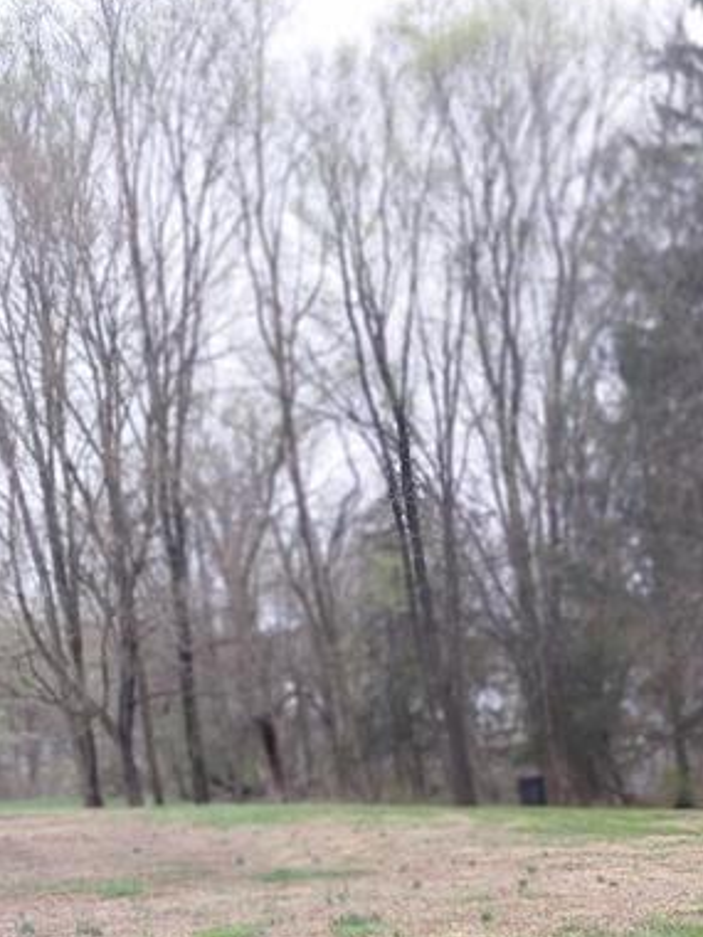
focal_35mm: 71
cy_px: 1258
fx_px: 1923
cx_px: 876
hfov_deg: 19.4
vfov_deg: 23.7
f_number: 1.8
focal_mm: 4.69
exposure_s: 1/147
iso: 50
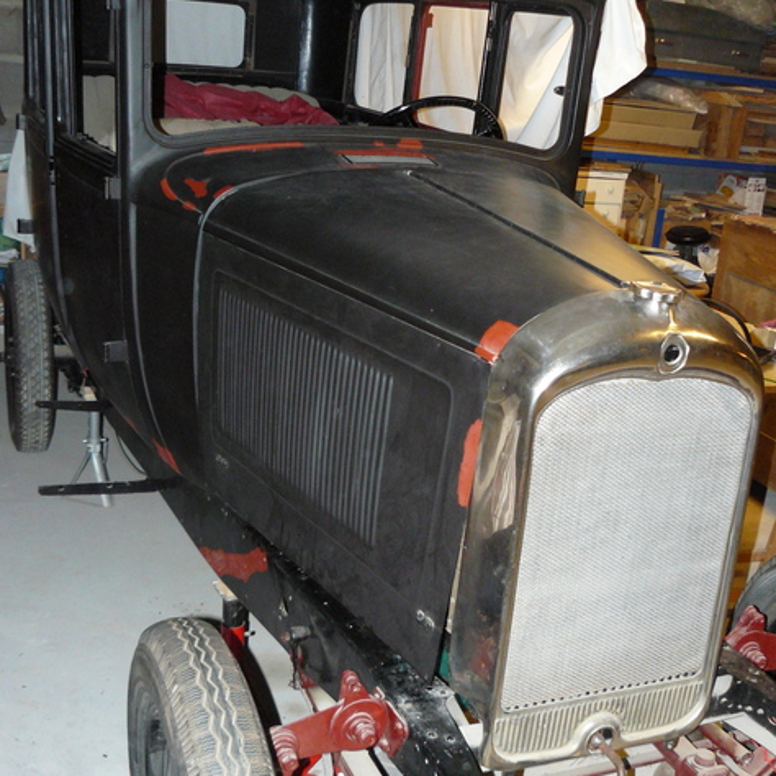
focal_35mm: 43
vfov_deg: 39.1
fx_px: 1091
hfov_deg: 39.2
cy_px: 449
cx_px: 388
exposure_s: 1/30
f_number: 2.8
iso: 320
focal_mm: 6
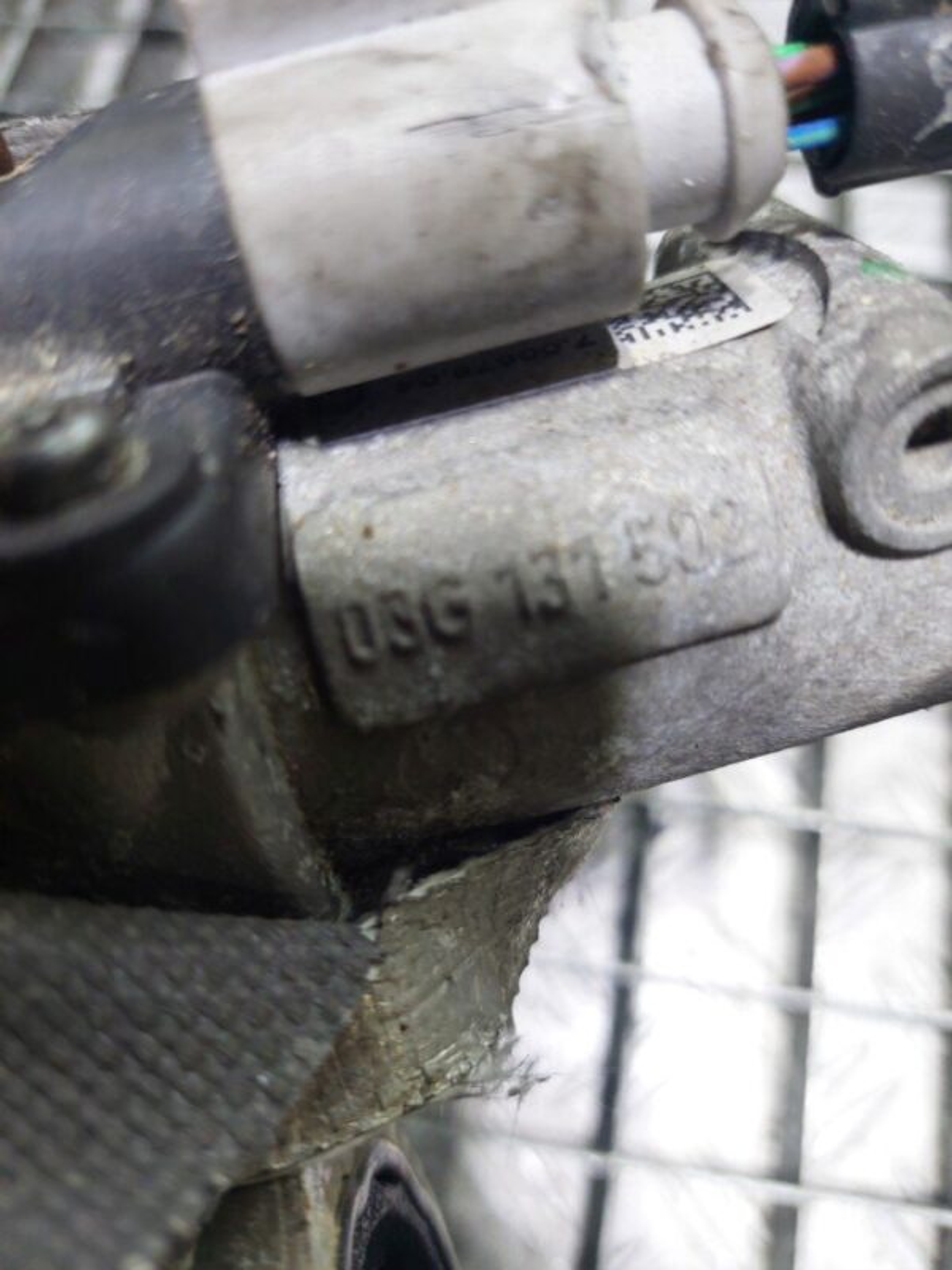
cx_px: 476
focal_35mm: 25
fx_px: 917
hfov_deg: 54.9
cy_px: 635
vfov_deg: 69.4
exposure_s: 1/50
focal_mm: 5.23
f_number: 1.8
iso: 200
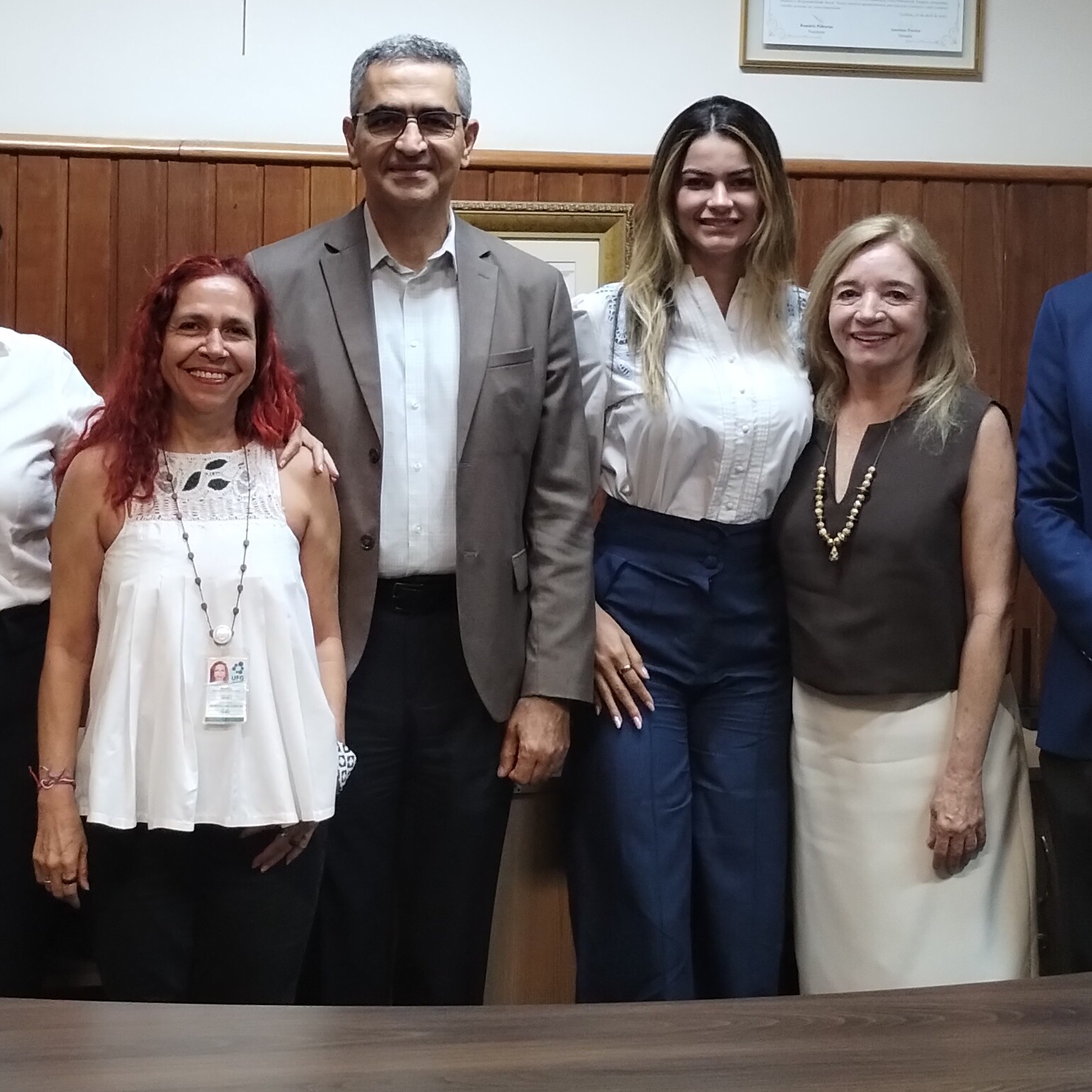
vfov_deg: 25.9
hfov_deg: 25.9
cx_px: 335
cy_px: 335
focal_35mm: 66
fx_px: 2356
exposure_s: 1/33.3
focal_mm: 4.27
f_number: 1.8
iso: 1047
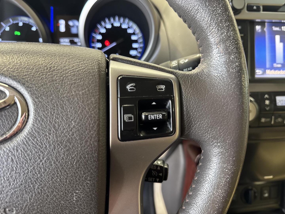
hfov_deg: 71.6
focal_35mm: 24
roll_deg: -2.0
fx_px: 198
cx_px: 142
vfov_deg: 56.8
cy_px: 107
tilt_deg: -31.1
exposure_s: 1/50
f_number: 1.78
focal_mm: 6.76
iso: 320
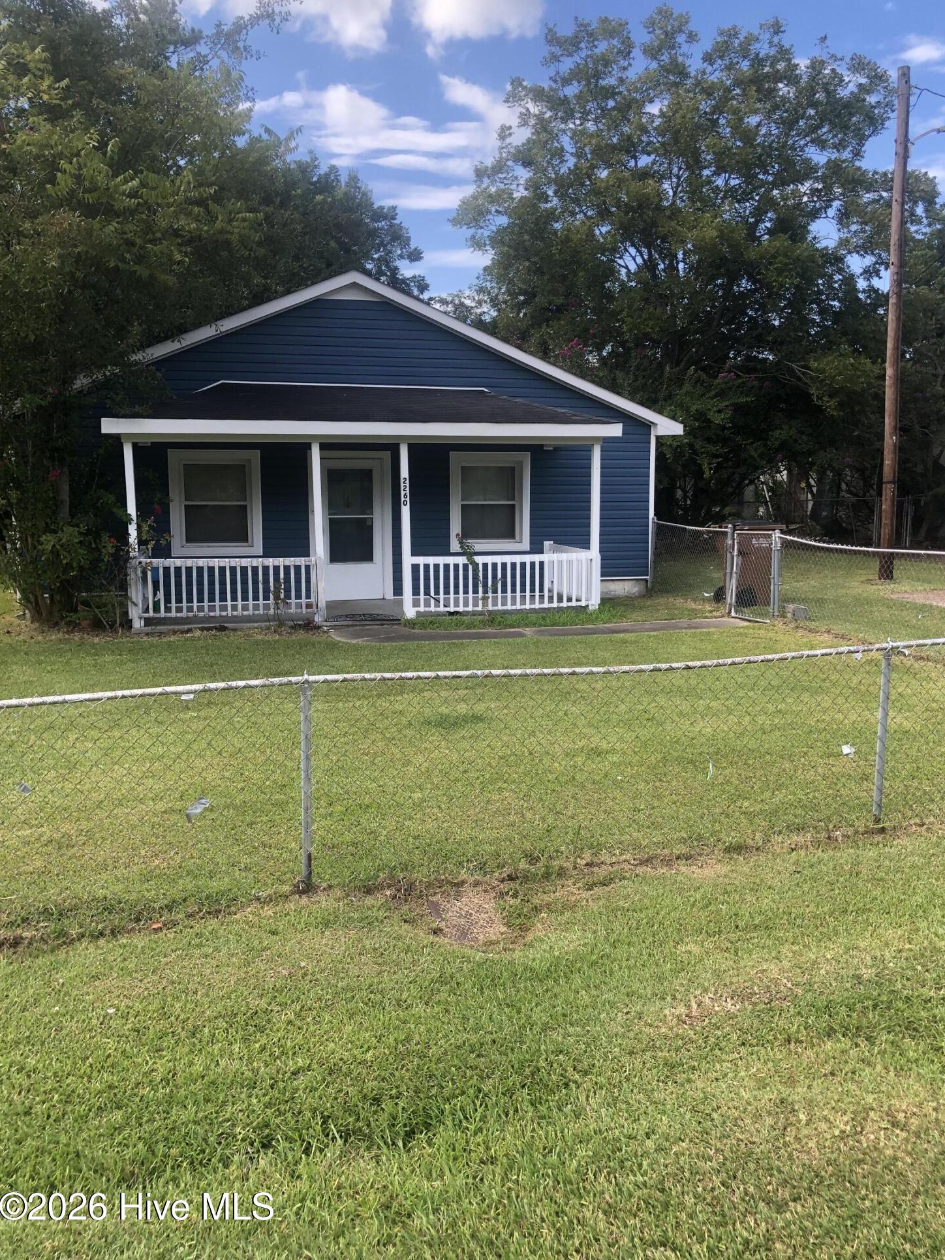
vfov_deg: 61.7
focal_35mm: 29
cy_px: 614
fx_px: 1056
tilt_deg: -5.6
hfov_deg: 48.2
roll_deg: -0.2
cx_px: 486
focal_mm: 3.99
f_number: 1.8
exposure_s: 1/511
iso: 20
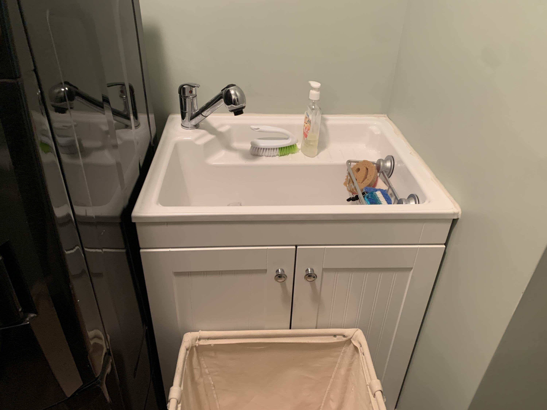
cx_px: 274
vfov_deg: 53.1
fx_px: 411
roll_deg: -3.0
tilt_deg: -33.7
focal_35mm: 26
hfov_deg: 67.3
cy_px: 205
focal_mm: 4.25
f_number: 1.8
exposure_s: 1/40
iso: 320
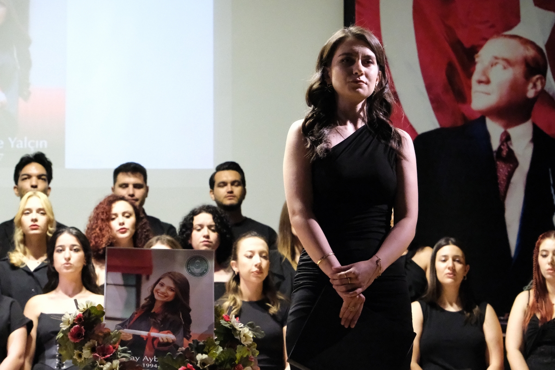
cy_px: 185
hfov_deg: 17.1
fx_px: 1850
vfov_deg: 11.4
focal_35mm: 120
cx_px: 278
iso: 25600
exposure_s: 1/160
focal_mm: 80
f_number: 5.6
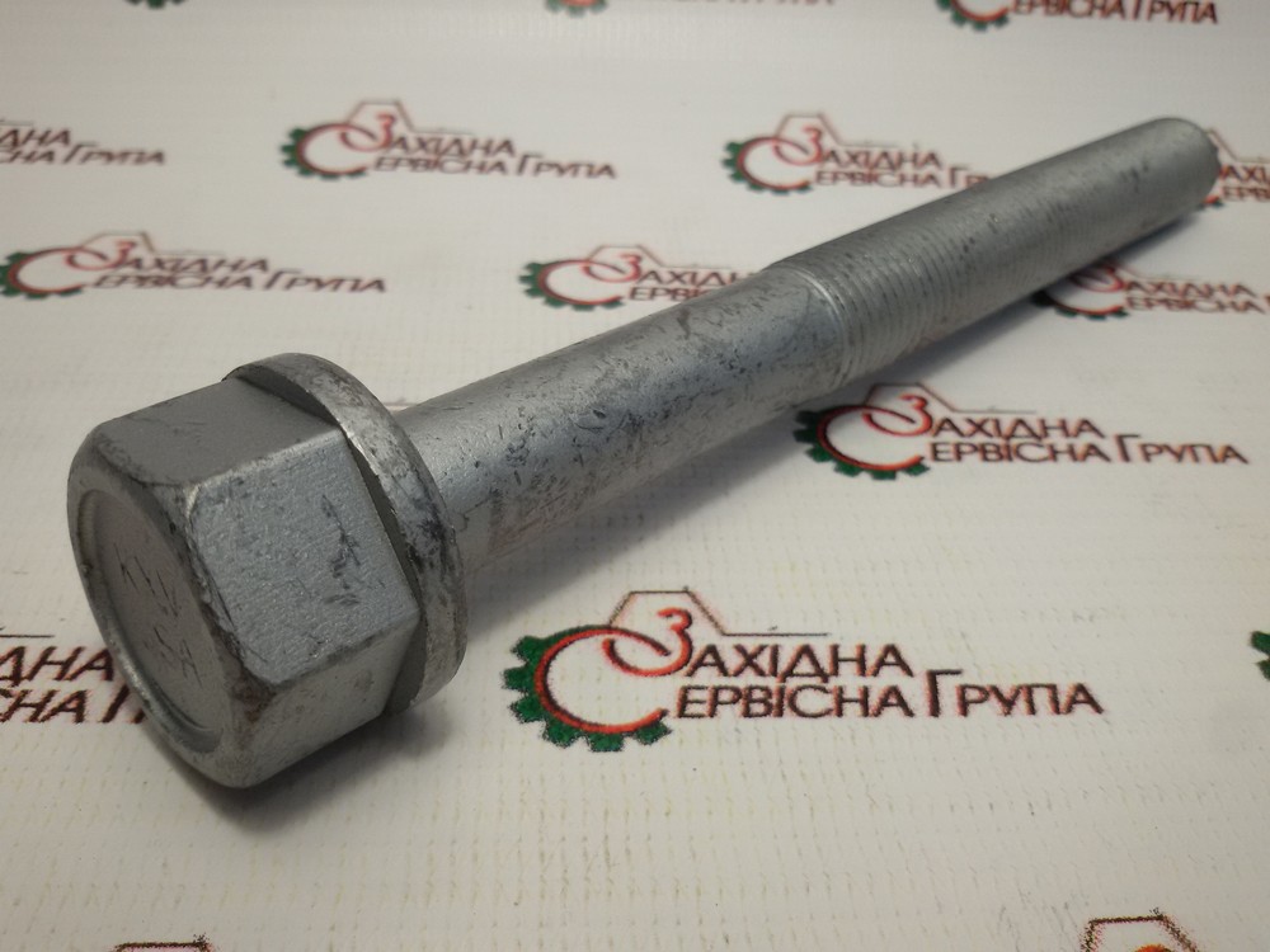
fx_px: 1137
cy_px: 476
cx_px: 635
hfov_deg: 58.4
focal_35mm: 31
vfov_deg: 45.4
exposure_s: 1/100
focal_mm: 2.93
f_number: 2.4
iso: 50
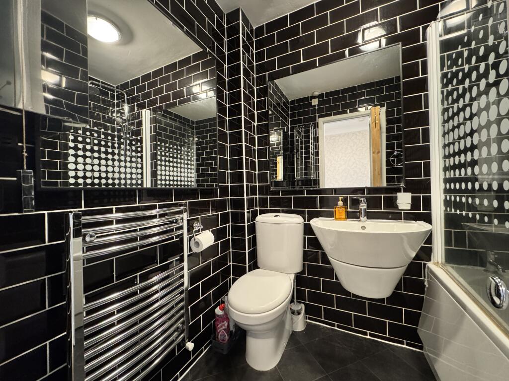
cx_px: 254
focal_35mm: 14
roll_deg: +1.5
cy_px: 190
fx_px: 206
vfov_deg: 85.7
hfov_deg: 102.1
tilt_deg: +0.2
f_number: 2.2
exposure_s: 1/50
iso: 1000
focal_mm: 2.22
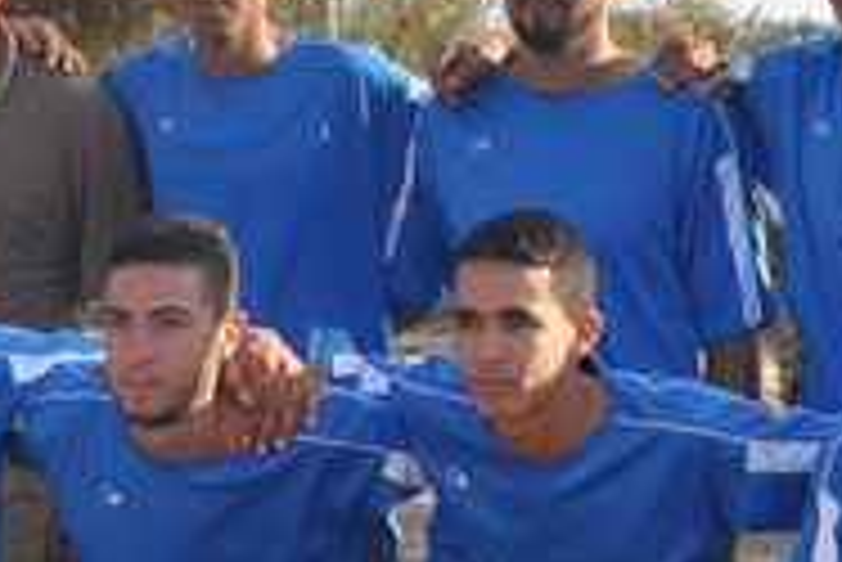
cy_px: 384
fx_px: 4073
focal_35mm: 174
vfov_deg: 7.9
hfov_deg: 11.8
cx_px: 225
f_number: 9
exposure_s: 1/200
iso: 200
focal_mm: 34
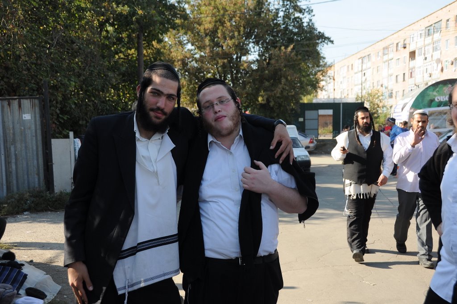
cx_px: 228
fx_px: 552
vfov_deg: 30.8
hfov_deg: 45.0
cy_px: 152
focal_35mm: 44
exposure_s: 1/500
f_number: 5.6
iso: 250
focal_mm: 29
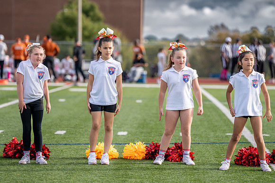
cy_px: 82
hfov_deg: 11.0
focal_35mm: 186
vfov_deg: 7.4
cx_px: 119
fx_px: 1425
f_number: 2.8
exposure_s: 1/2500
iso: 250
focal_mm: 162
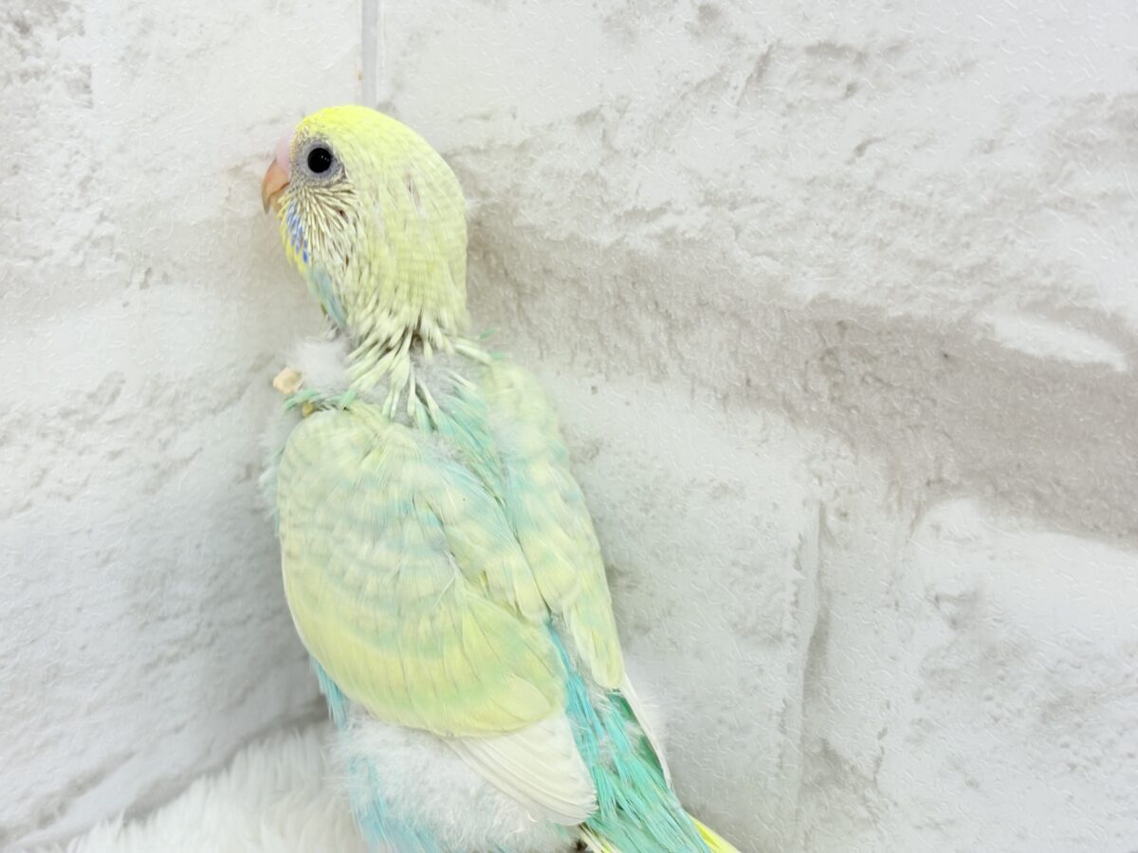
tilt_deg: -13.7
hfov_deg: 36.8
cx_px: 569
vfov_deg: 28.0
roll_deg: -2.5
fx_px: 1709
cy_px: 426
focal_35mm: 52
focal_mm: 5.96
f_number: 1.6
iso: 32
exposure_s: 1/50
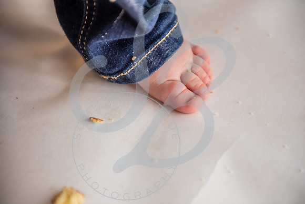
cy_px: 102
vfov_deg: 19.5
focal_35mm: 70
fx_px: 593
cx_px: 152
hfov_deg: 28.8
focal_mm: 70
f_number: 2.8
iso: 320
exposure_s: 1/200
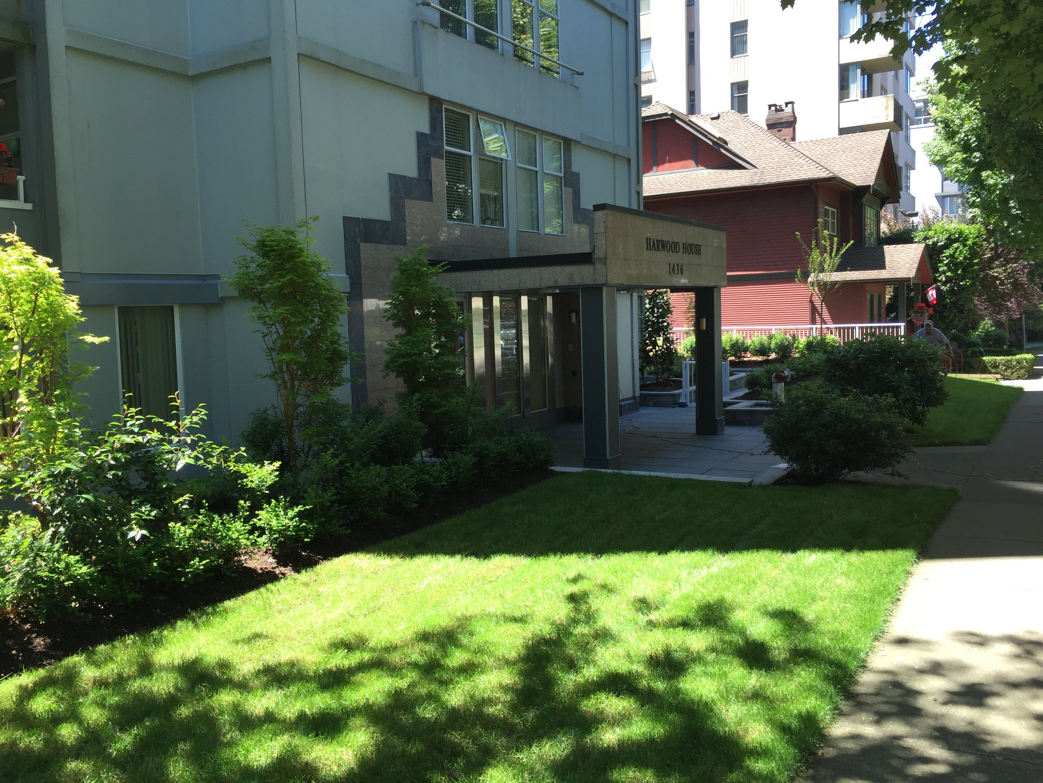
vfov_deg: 48.2
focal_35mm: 29
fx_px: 874
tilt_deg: -3.1
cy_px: 392
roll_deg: +0.2
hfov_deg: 61.7
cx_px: 522
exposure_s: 1/237
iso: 32
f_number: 2.2
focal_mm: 4.15
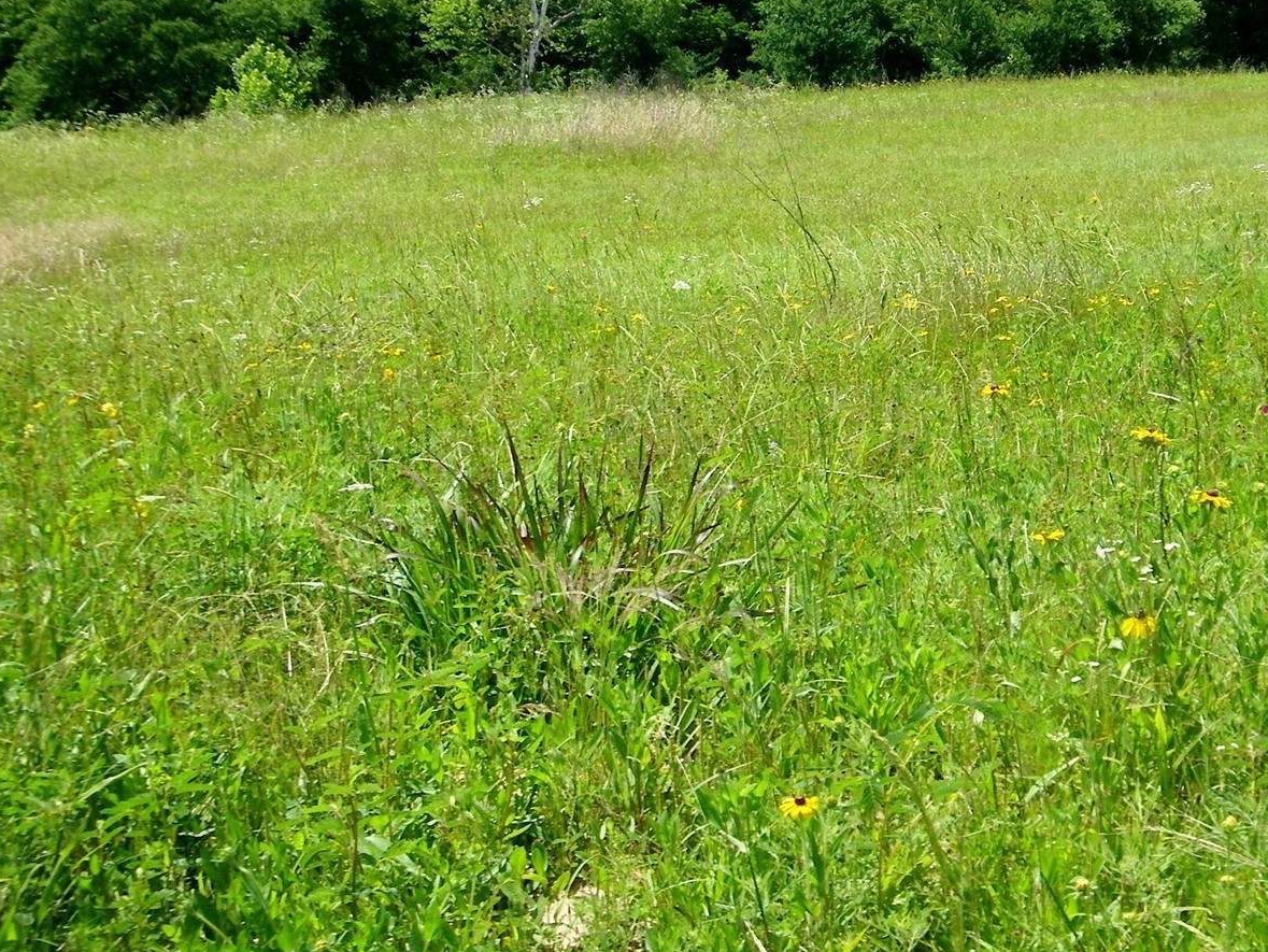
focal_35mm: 70
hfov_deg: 27.4
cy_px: 269
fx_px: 2565
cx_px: 949
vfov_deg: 20.9
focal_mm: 7.7
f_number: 7.8
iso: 80
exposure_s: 1/200
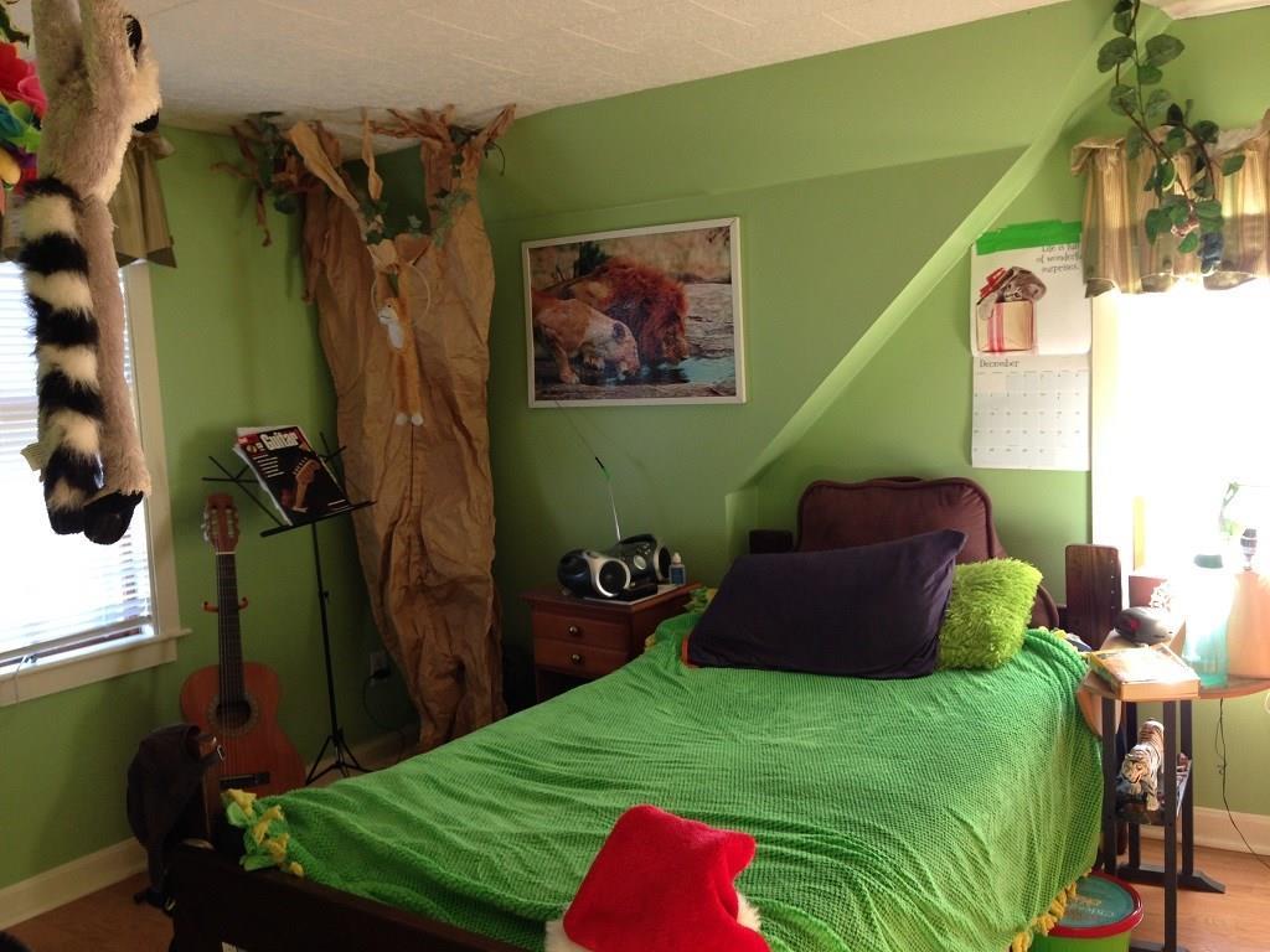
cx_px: 635
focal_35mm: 33
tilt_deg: -6.1
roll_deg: +1.7
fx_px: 1211
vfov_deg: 42.9
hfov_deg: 55.4
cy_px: 476
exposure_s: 1/20
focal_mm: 4.12
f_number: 2.4
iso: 80
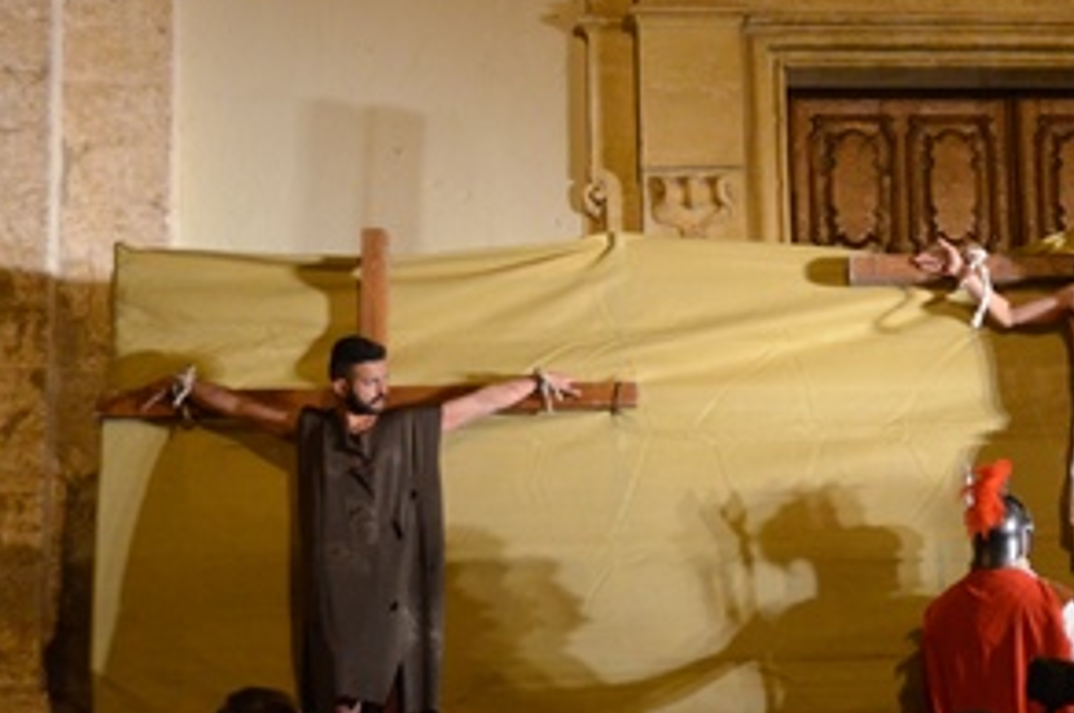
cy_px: 371
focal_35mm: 92
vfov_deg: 14.8
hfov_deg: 21.1
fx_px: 2742
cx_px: 1173
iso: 2500
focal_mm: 28
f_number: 4
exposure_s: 1/100
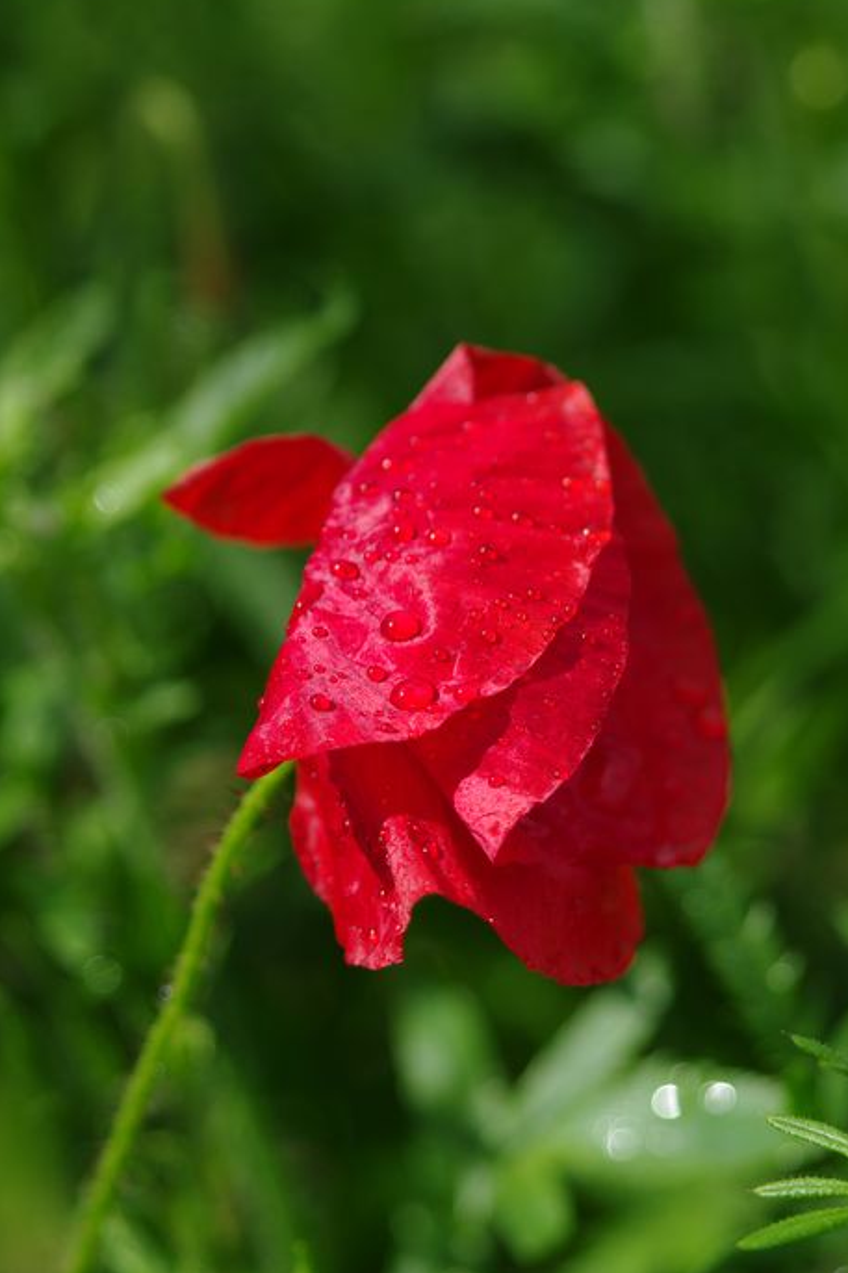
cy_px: 629
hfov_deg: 3.1
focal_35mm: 437
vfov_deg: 4.7
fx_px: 15447
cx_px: 486
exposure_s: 1/750
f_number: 4
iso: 100
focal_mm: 250
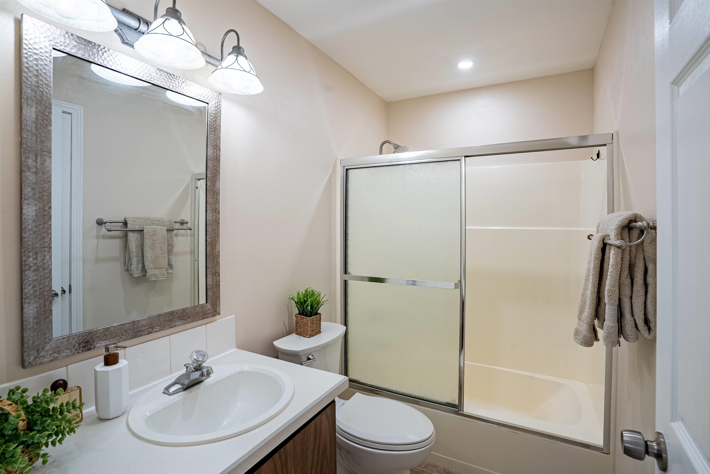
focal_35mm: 16
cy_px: 237
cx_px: 355
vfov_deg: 73.8
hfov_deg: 96.7
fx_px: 316
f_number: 8
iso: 400
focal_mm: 16
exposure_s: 1/500
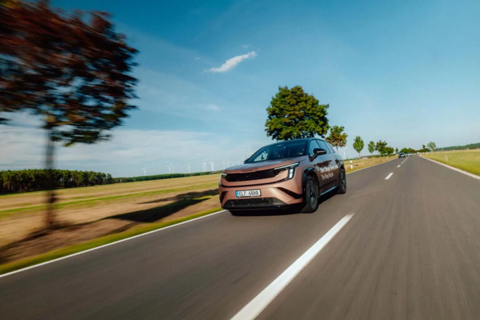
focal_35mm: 20
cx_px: 240
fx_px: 267
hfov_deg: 84.0
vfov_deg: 61.9
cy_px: 160
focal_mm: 20
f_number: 9
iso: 100
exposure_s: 1/50
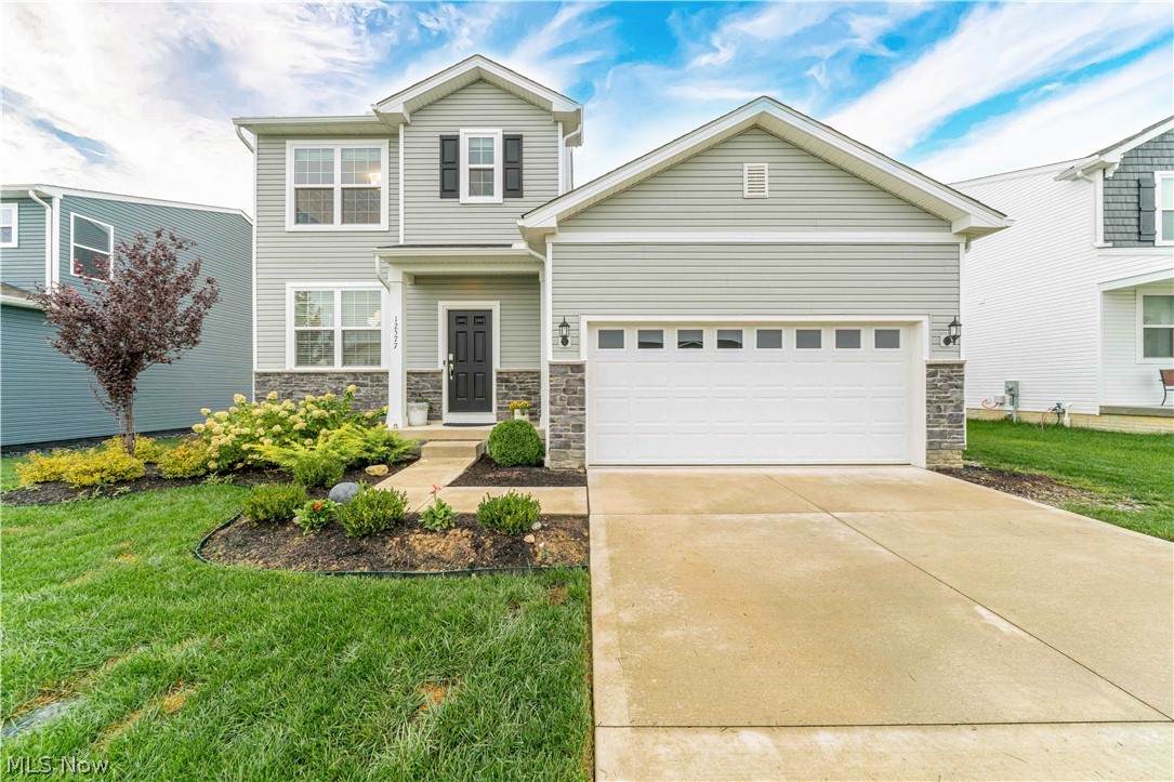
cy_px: 391
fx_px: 391
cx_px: 587
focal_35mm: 12
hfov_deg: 112.6
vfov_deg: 90.0
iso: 2000
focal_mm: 12
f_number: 13
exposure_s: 1/30
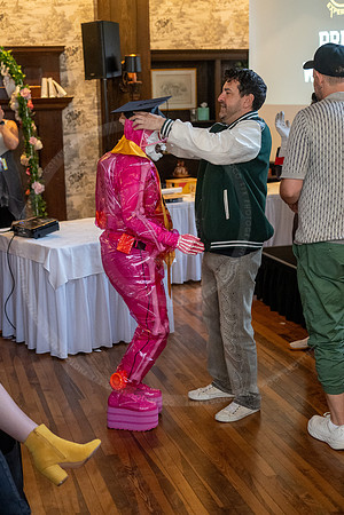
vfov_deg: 36.9
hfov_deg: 25.1
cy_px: 258
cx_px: 172
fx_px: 774
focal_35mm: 54
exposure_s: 1/250
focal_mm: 36
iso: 3200
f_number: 2
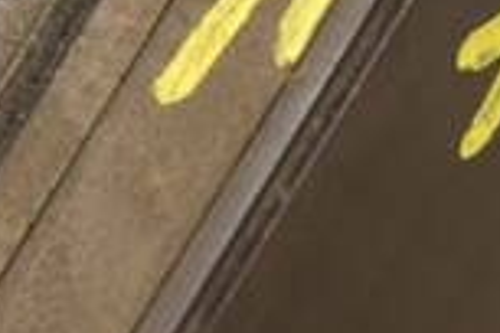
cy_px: -173
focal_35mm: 619
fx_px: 8596
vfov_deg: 2.2
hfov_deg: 3.3
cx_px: 487
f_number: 5.6
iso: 800
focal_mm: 105
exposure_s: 1/100
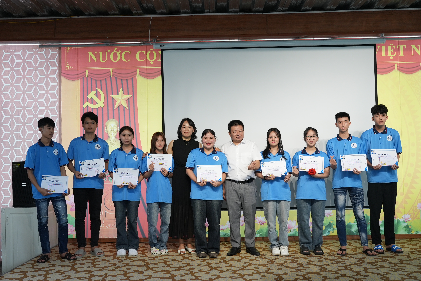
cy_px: 140
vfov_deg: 37.9
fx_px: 410
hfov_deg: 54.4
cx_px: 210
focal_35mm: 35
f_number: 4
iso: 500
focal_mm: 35
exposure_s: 1/100
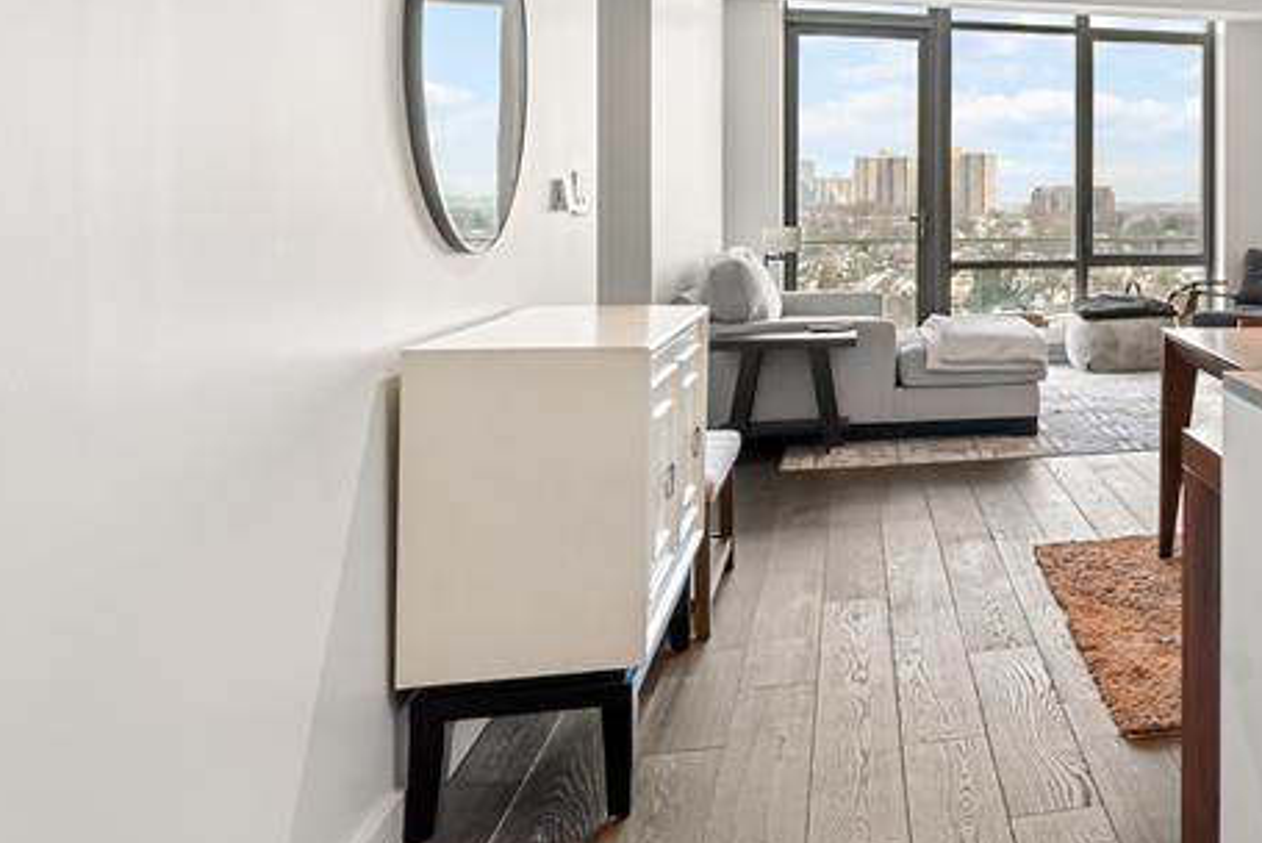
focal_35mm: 36
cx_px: 1293
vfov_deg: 36.4
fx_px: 1263
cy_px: 251
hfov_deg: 44.3
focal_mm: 16
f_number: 8
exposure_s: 1/8
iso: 100
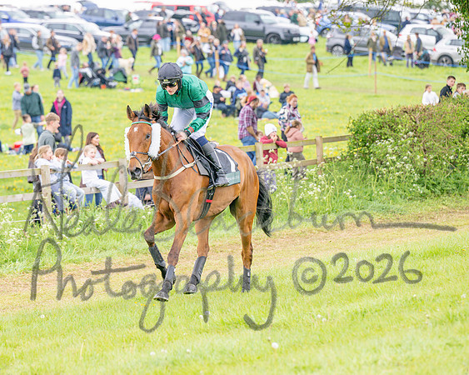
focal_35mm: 232
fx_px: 3223
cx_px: 194
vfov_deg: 6.7
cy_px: 168
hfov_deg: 8.3
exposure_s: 1/800
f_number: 4
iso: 400
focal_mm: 170
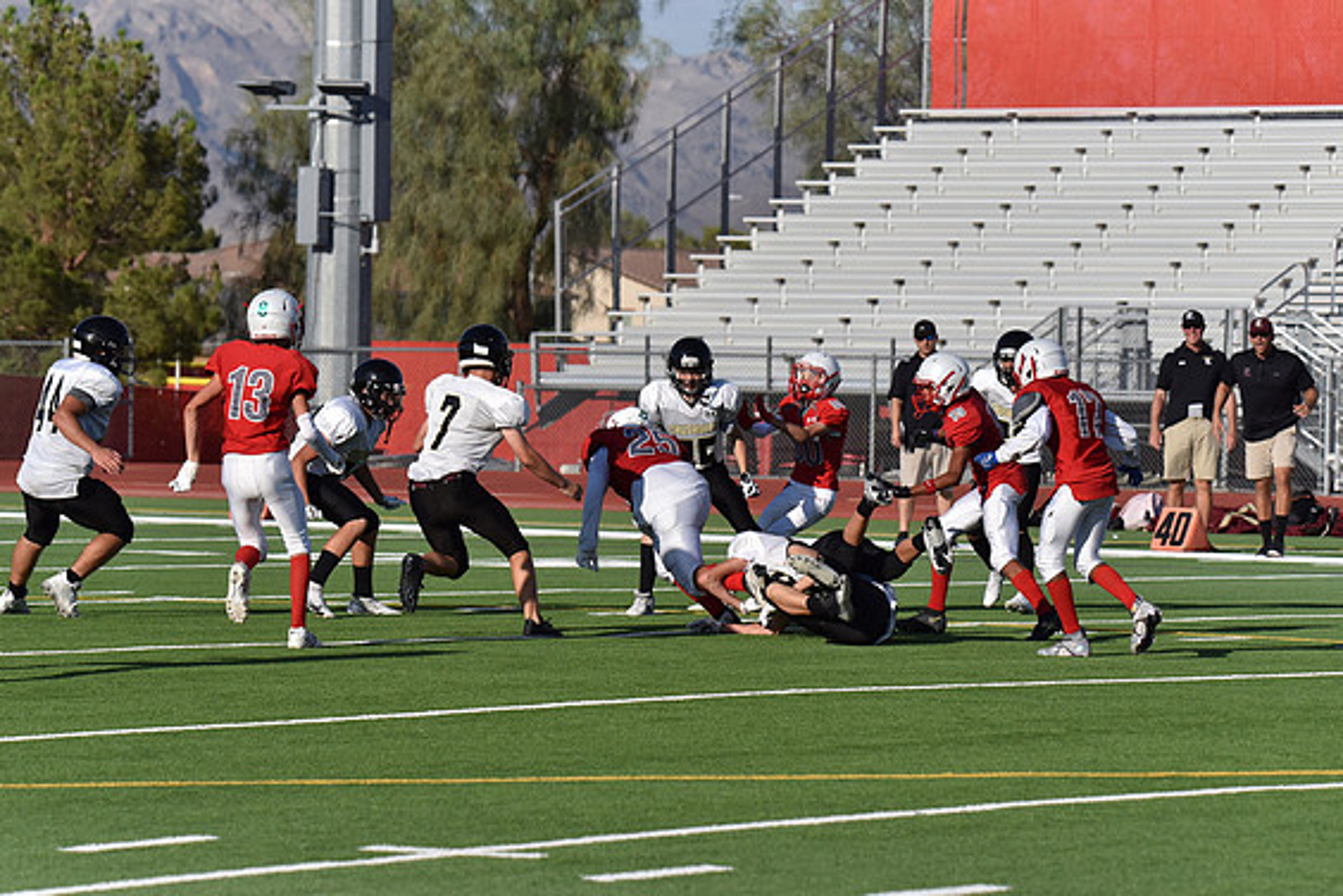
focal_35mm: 216
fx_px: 8057
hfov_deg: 9.5
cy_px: 442
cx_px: 667
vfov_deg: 6.4
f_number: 8
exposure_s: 1/4000
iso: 720
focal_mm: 210
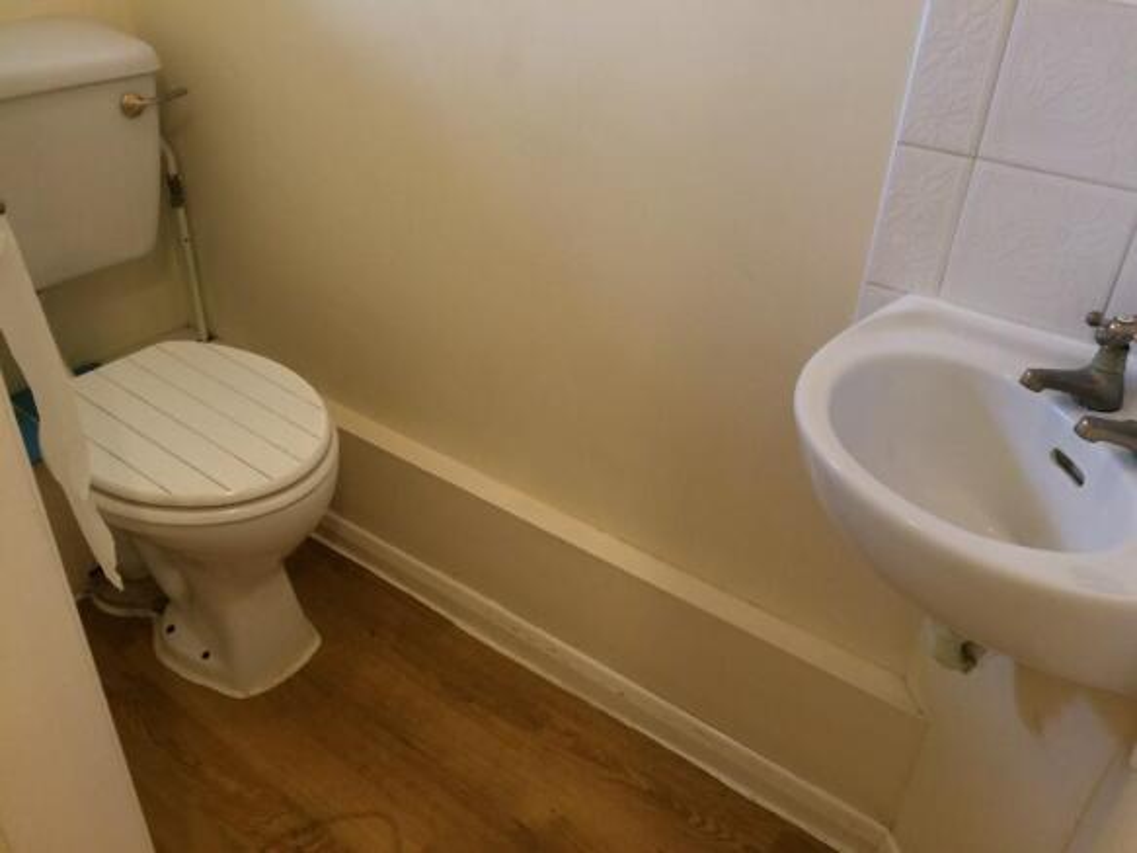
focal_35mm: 29
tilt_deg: -34.5
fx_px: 952
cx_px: 568
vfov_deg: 48.2
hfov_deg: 61.7
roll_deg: -3.2
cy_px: 426
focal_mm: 4.15
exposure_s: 1/33
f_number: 2.2
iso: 160
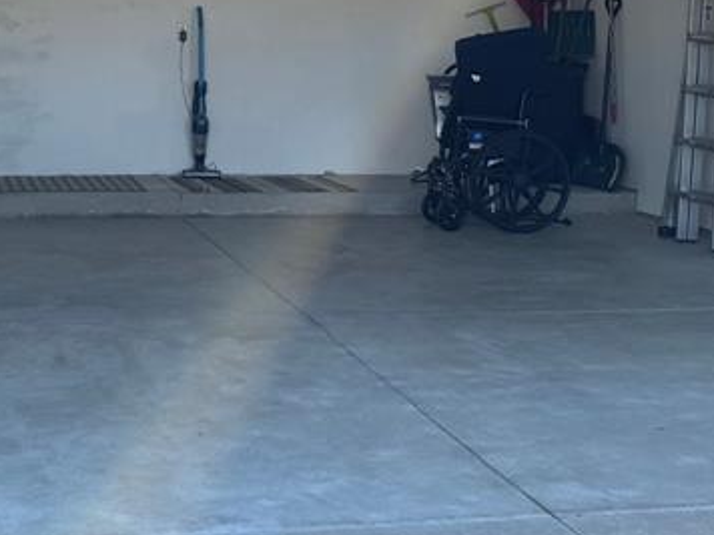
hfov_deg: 27.6
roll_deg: -1.4
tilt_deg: +6.0
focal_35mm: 69
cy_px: -156
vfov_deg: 19.7
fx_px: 1423
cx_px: 150
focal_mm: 6.76
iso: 80
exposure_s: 1/645
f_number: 1.78
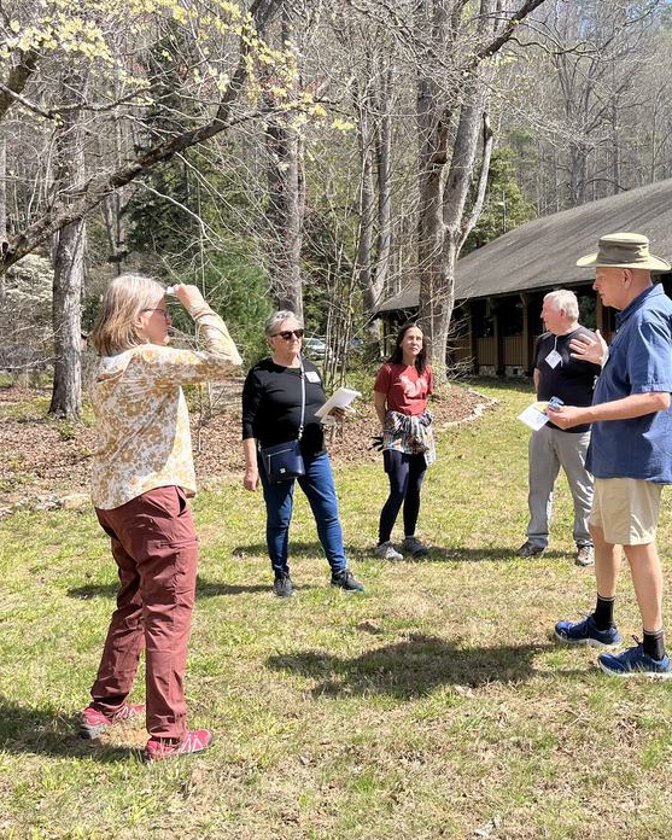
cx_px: 425
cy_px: 420
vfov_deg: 52.8
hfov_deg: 43.0
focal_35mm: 34
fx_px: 845
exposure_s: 1/1600
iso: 50
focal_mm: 5.1
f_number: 1.6
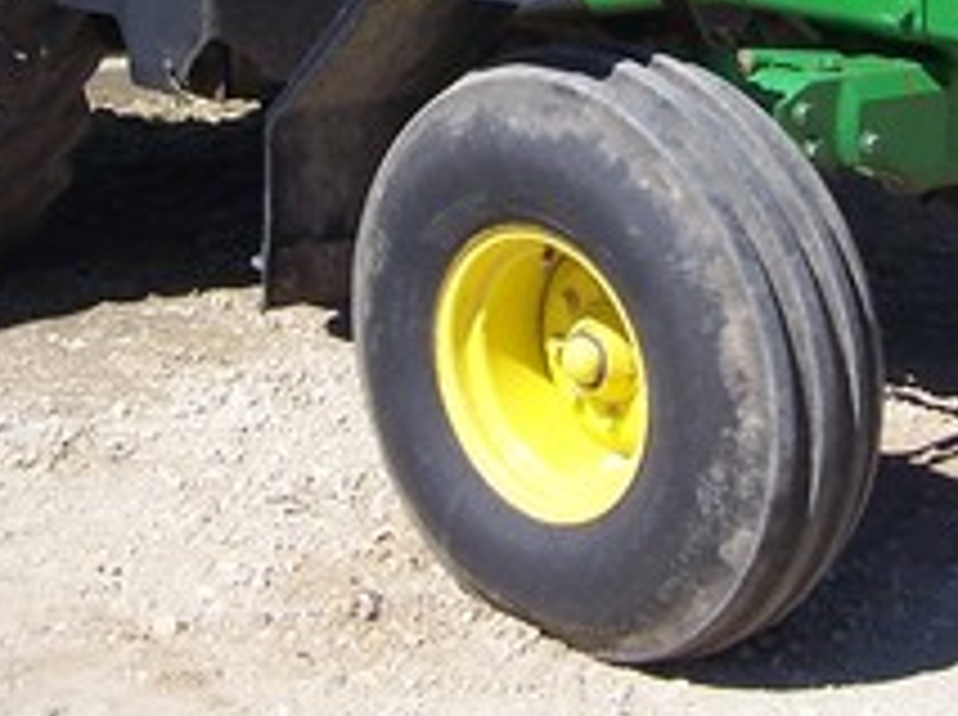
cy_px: -45
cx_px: 508
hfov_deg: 22.5
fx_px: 2404
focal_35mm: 87
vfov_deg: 16.5
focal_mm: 5.6
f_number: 5.6
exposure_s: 1/350
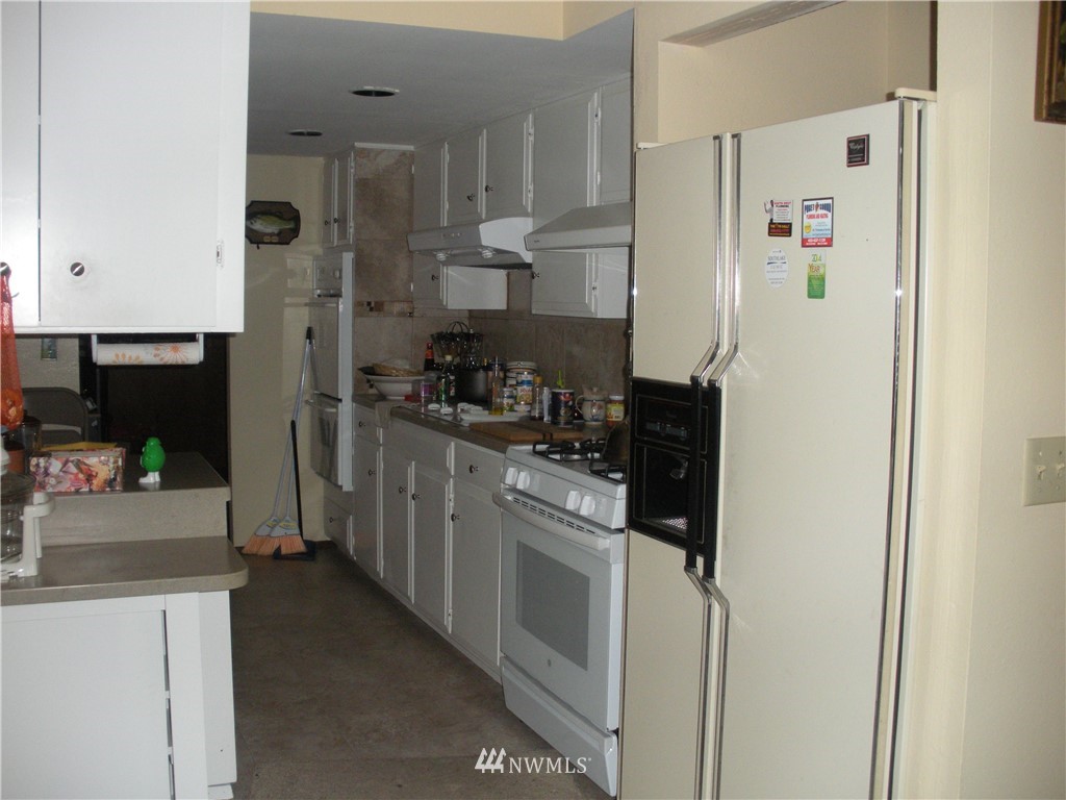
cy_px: 400
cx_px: 533
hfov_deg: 51.4
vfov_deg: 39.7
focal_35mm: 36
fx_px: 1109
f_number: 3.5
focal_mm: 6.3
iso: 248
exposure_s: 1/60
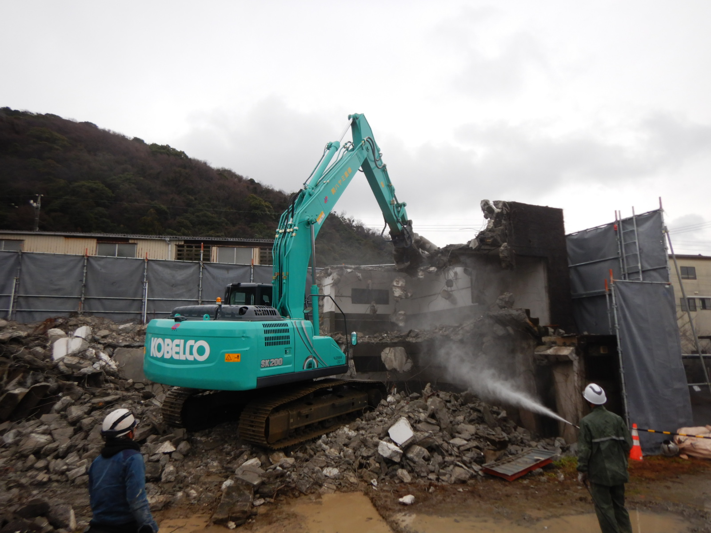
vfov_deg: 56.8
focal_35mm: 24
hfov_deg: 71.6
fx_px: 493
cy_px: 266
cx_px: 356
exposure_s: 1/640
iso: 125
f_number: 2.8
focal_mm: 4.3
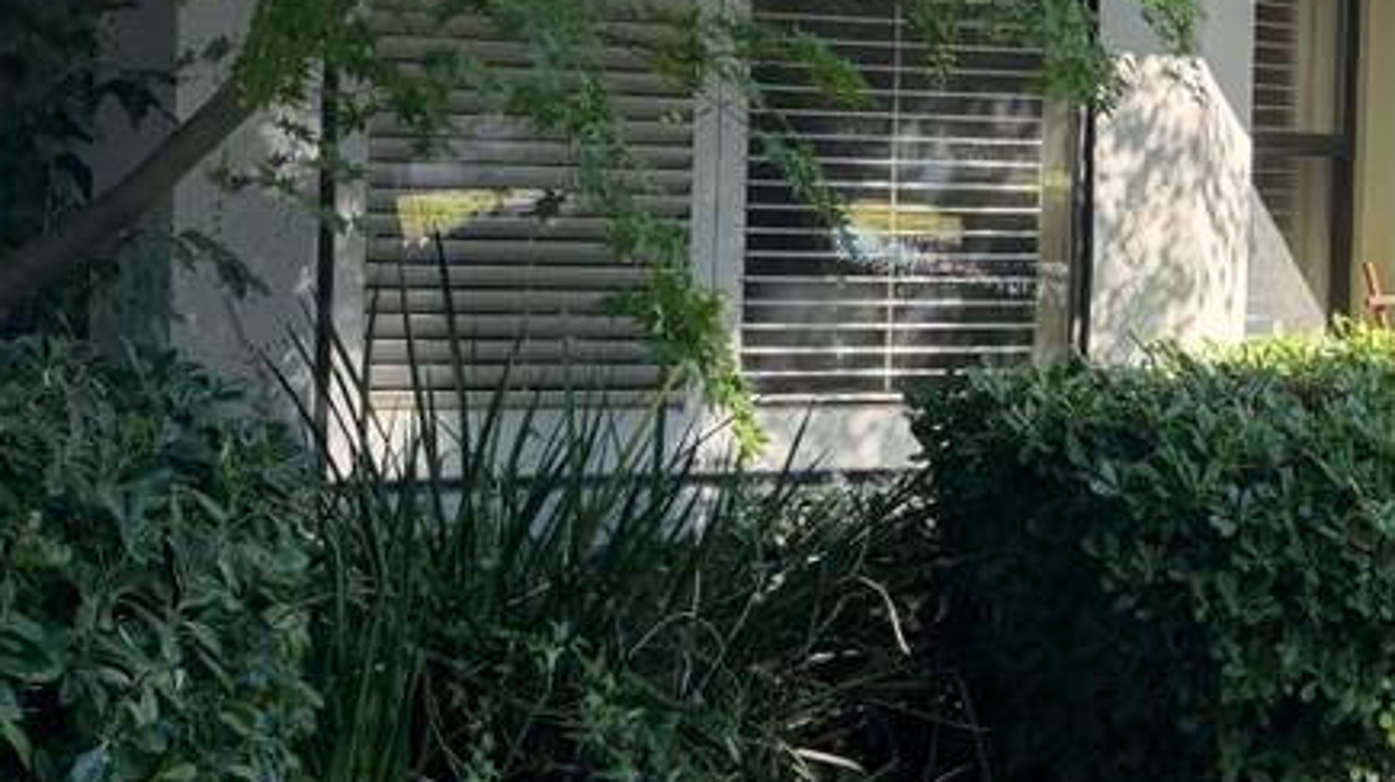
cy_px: 160
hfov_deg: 24.7
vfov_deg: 15.6
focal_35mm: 77
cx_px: 1709
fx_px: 2846
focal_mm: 6.76
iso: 100
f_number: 1.78
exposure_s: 1/813
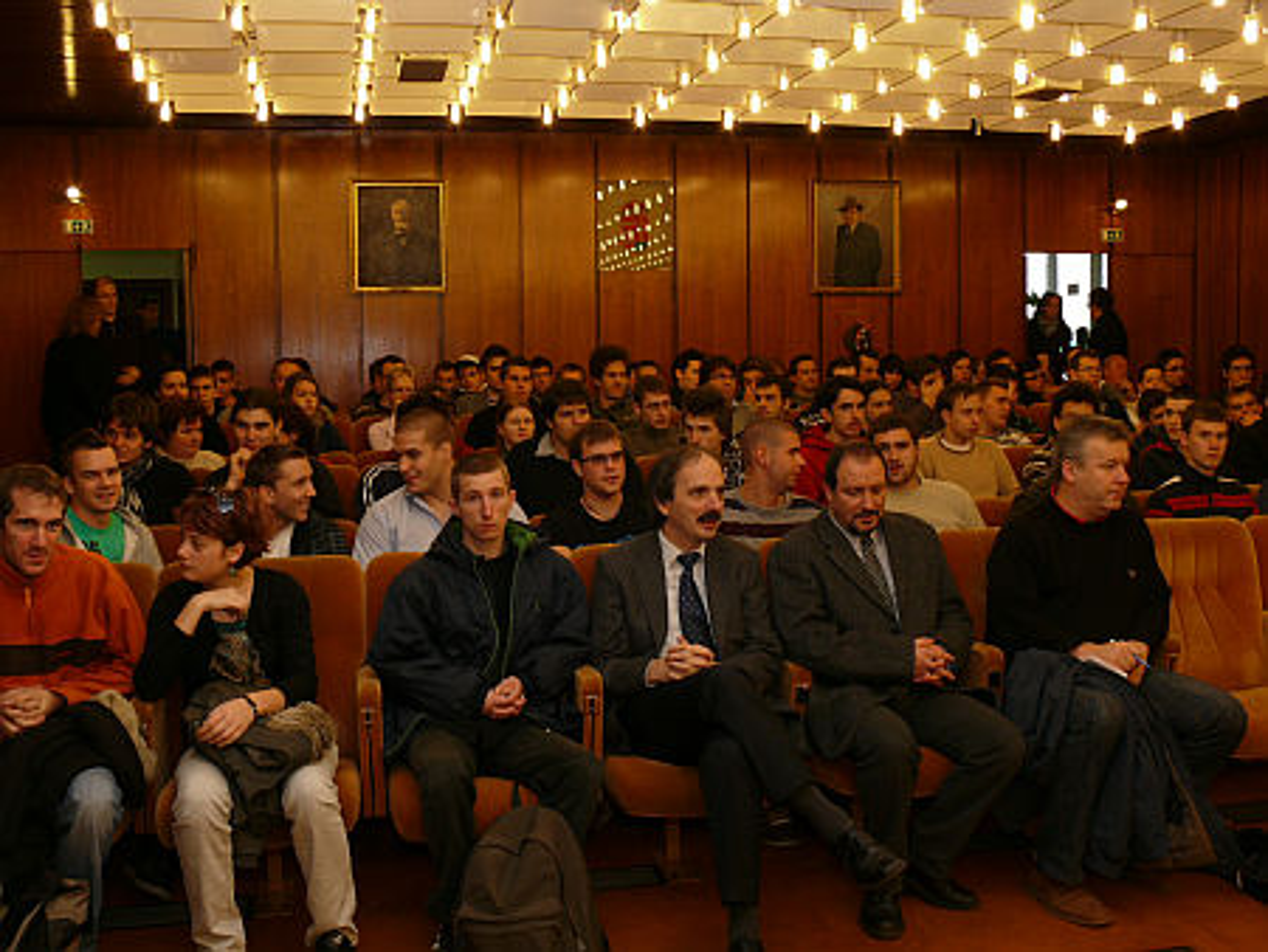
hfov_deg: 50.1
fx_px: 1356
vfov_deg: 38.7
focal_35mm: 37
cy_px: 476
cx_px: 634
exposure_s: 1/30
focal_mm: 7.9
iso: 100
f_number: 4
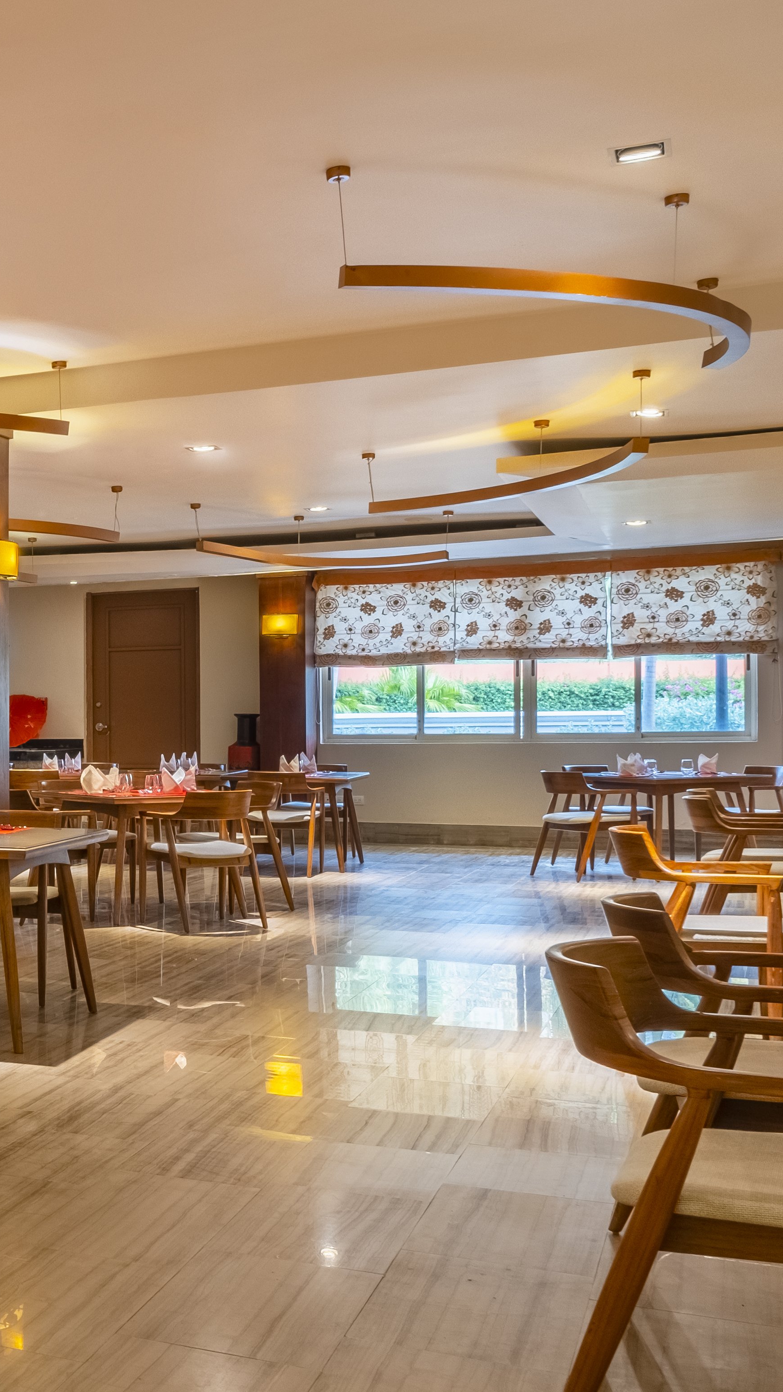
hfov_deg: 24.8
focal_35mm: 42
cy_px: 763
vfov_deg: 48.3
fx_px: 1551
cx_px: -219
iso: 400
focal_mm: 13.4
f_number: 10
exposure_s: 1/20
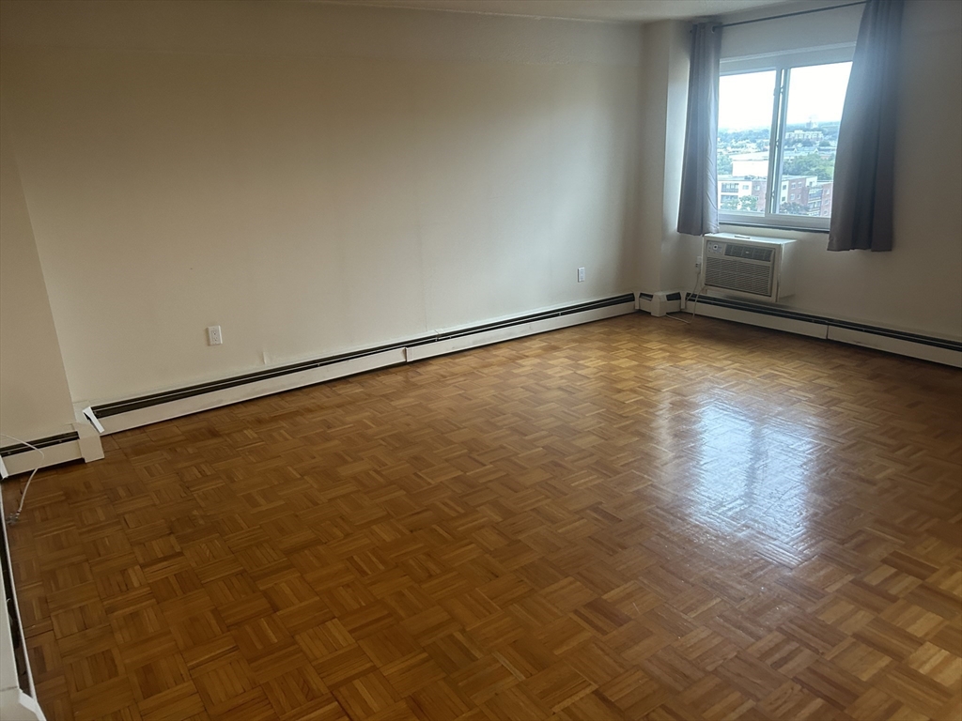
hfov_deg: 67.3
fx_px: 723
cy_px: 360
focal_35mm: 26
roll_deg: +3.3
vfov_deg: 53.1
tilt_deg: -16.3
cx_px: 481
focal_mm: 5.7
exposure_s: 1/60
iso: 250
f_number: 1.5
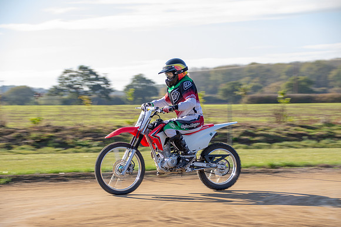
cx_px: 170
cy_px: 114
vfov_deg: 9.0
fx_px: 1450
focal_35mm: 153
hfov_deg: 13.4
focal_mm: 102
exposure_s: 1/200
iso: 200
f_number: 7.1
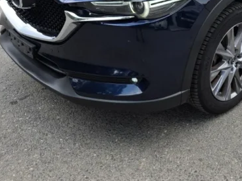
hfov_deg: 37.6
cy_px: -3
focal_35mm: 48
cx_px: 206
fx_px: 336
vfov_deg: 28.3
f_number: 1.7
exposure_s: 1/1533
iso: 80
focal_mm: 6.25
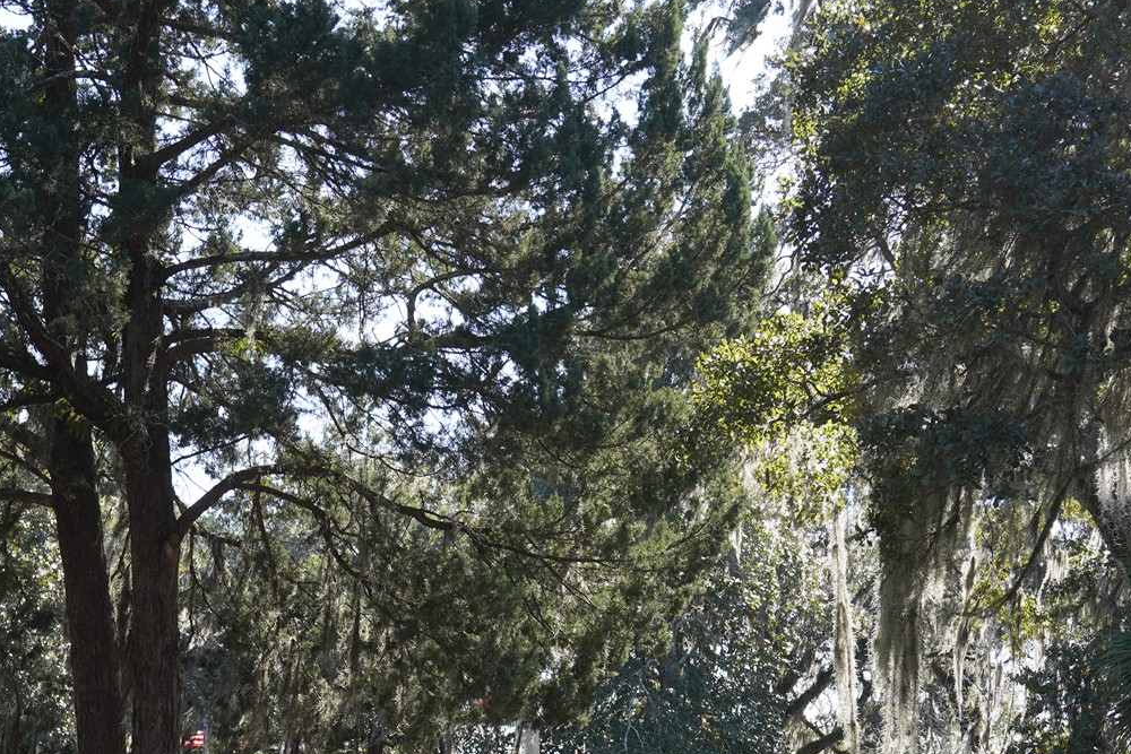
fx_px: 2828
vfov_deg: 15.0
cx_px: 366
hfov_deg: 22.5
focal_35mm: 90
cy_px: 743
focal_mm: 45
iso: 200
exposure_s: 1/100
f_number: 9
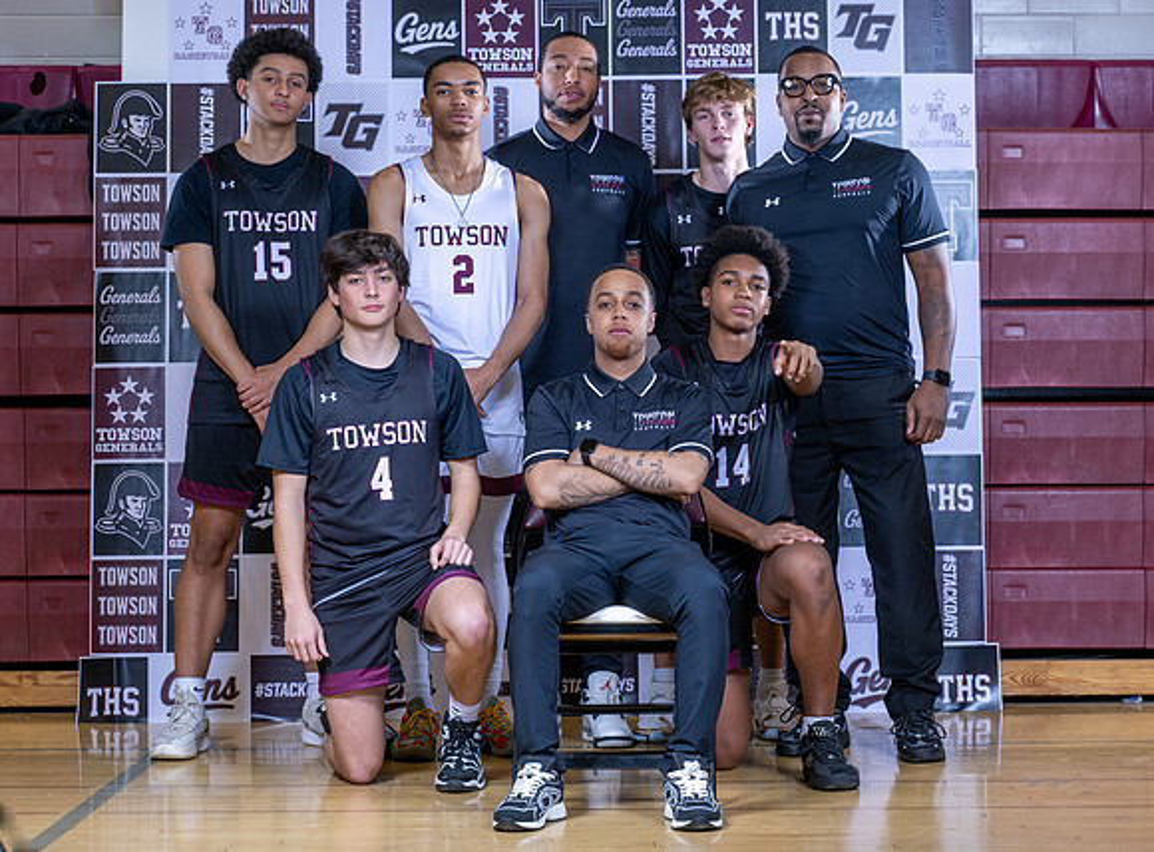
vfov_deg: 16.3
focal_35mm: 90
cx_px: 694
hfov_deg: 21.9
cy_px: 428
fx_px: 2974
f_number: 5.6
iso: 250
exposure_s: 1/160
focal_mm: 70
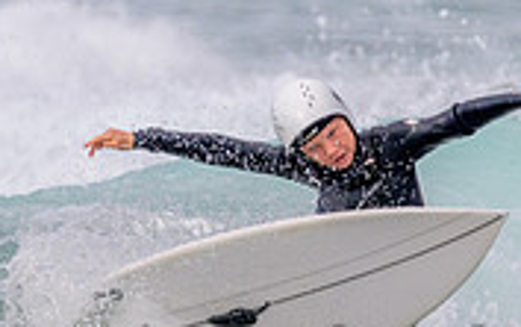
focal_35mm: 2415
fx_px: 34323
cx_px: 361
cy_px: 290
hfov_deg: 0.9
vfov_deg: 0.5
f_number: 11
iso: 900
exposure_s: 1/2000
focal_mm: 660
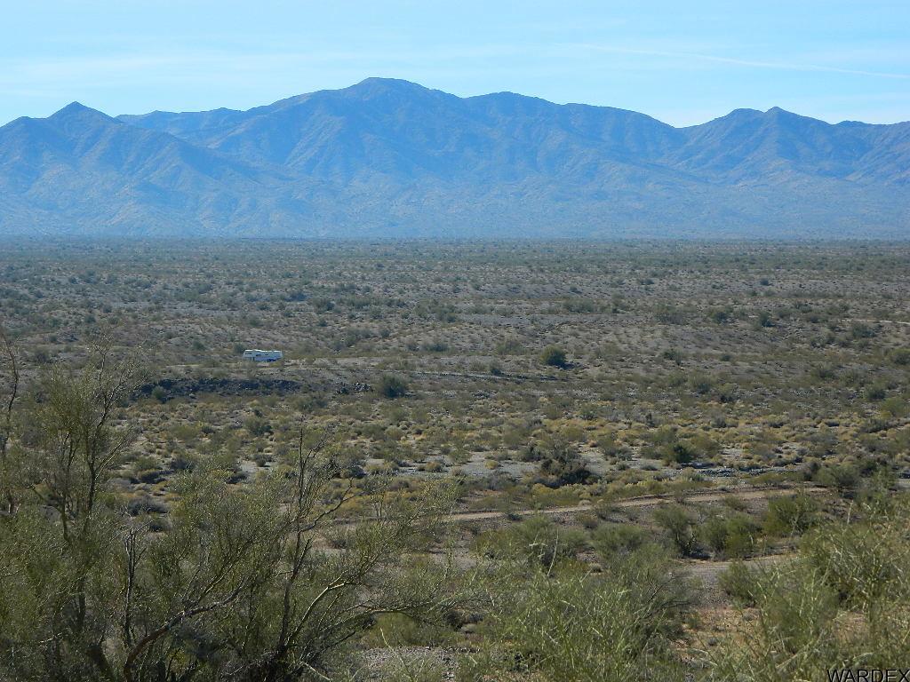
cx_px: 455
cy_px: 341
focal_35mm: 103
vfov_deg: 14.4
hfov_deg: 19.1
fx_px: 2708
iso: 100
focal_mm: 18.6
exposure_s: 1/800
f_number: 4.5
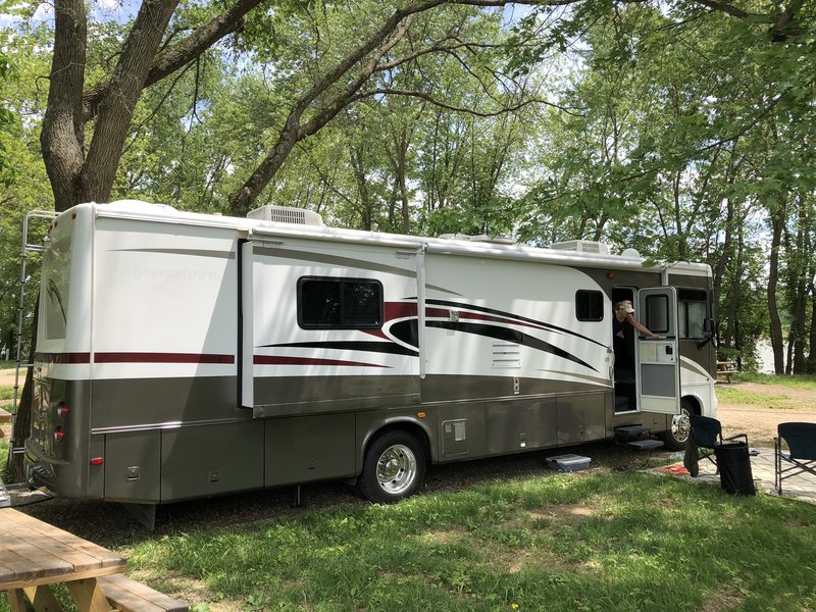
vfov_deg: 49.7
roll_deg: +0.6
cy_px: 306
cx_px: 408
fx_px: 660
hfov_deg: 63.4
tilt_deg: +1.8
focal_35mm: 28
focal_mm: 3.99
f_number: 1.8
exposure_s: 1/857
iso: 20
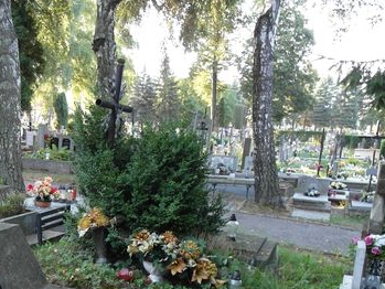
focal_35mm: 44
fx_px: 490
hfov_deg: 39.9
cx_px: 41
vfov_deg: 31.7
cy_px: 245
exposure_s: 1/45
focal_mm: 5.2
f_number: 2.5
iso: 100
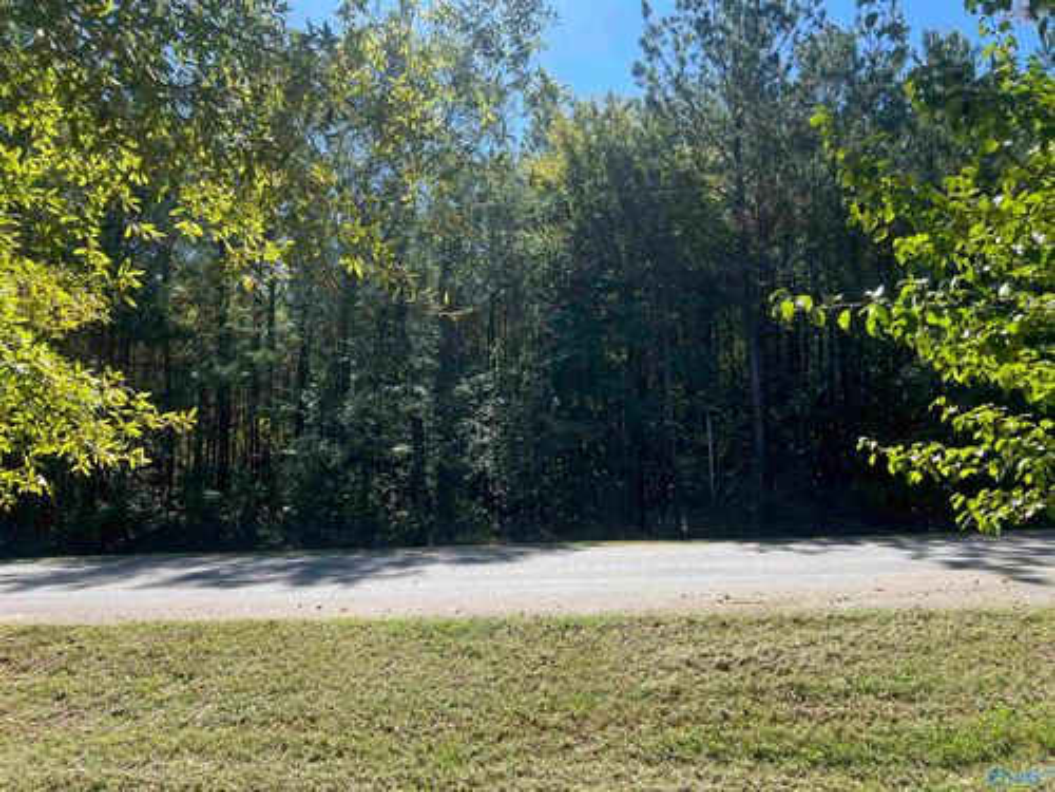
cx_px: 528
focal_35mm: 26
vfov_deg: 53.1
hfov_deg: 67.3
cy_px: 396
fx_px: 792
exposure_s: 1/1326
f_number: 1.5
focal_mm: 5.7
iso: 50
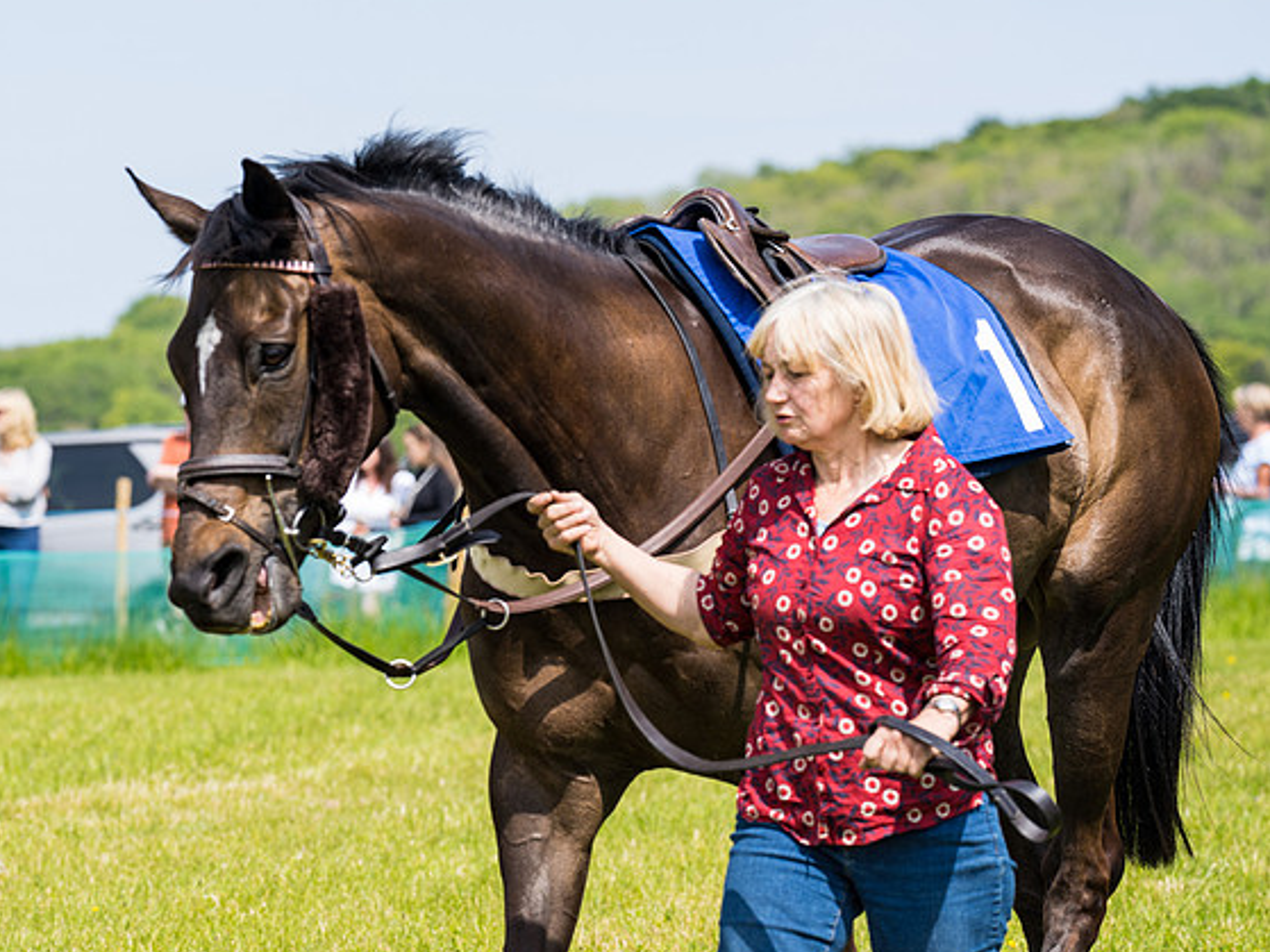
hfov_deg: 9.0
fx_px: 8033
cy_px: 665
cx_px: 420
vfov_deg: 6.8
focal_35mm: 219
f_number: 5
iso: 50
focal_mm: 135
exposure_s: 1/400
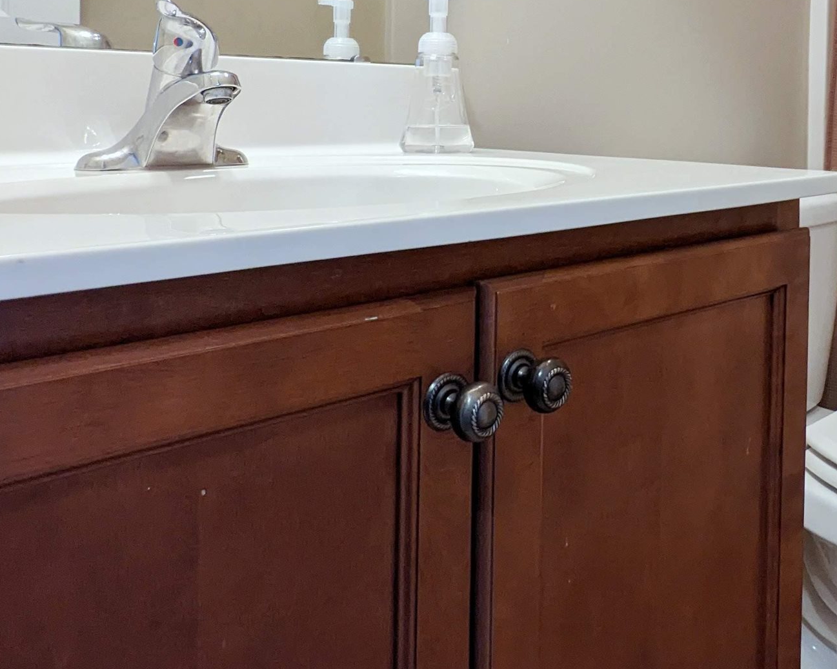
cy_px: 115
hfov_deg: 47.5
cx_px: 616
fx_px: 916
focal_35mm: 37
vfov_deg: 38.3
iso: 199
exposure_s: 1/24
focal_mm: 2.22
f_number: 2.2
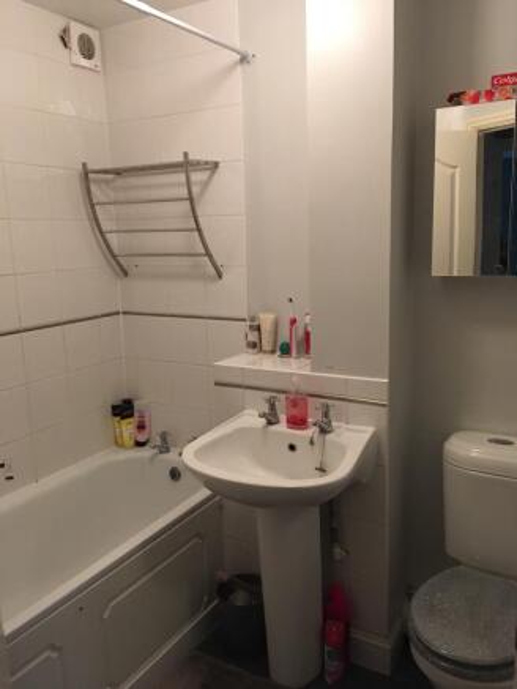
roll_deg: +2.9
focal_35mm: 29
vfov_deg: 61.6
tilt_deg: -10.1
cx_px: 258
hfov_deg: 48.2
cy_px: 344
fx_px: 577
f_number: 2.2
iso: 200
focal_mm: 4.15
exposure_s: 1/33
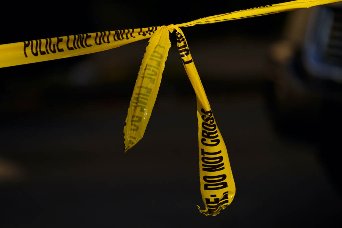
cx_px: 171
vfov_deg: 3.6
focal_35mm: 385
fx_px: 3658
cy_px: 114
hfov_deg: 5.4
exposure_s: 1/640
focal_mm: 385
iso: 64
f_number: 5.6
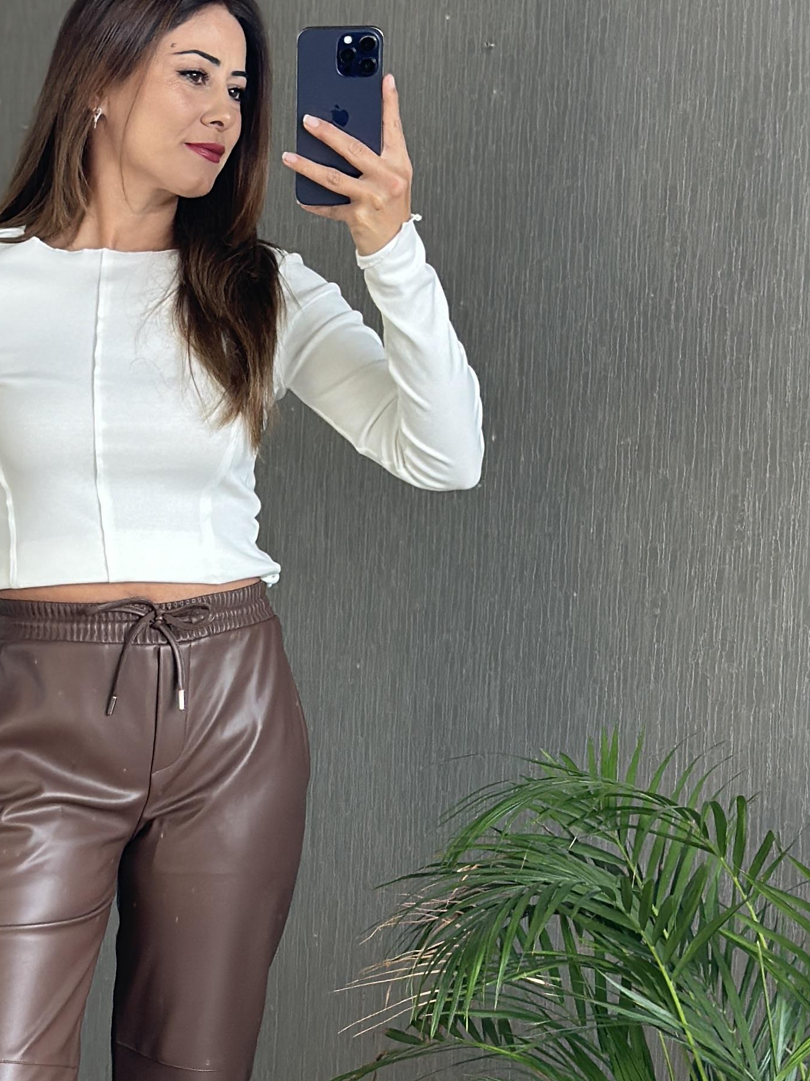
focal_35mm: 106
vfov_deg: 18.5
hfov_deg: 13.9
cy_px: 786
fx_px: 3308
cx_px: 179
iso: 125
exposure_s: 1/82
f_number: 1.78
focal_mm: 6.86
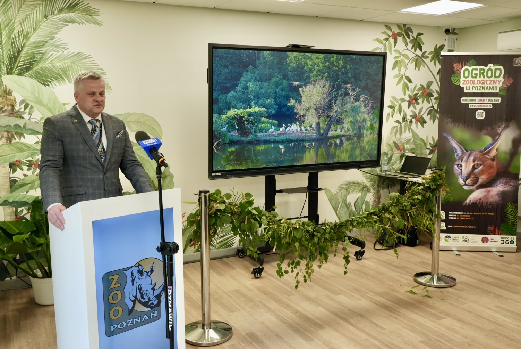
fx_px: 434
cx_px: 260
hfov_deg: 61.9
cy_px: 174
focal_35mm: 30
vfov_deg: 43.7
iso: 1600
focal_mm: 30
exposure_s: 1/80
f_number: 10
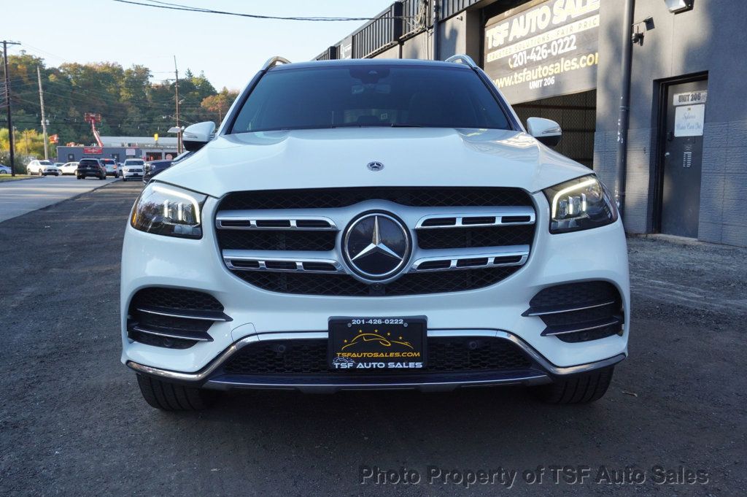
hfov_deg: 55.1
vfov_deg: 38.3
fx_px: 715
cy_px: 248
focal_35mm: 34
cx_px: 374
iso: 500
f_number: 9
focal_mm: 23
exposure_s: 1/250
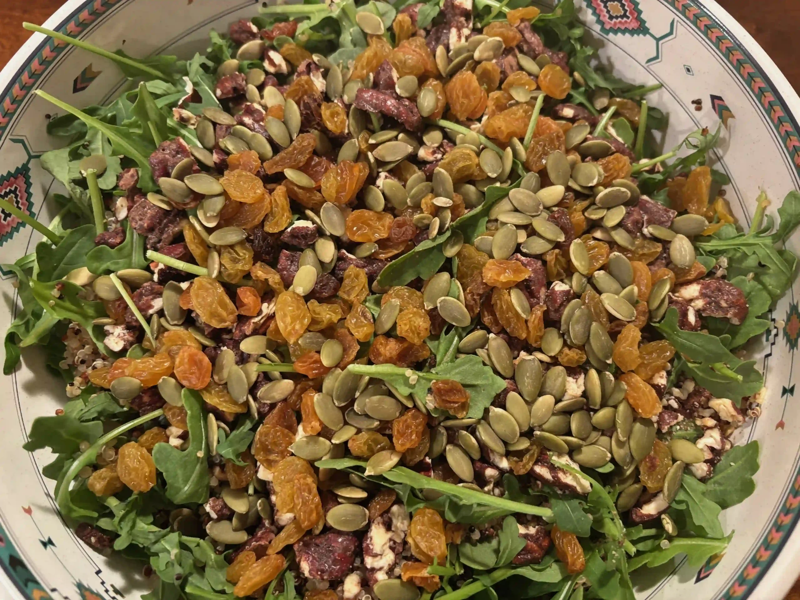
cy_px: 300
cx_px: 400
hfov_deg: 67.3
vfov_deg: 53.1
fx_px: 601
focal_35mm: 26
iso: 500
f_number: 1.6
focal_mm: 5.96
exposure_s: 1/60
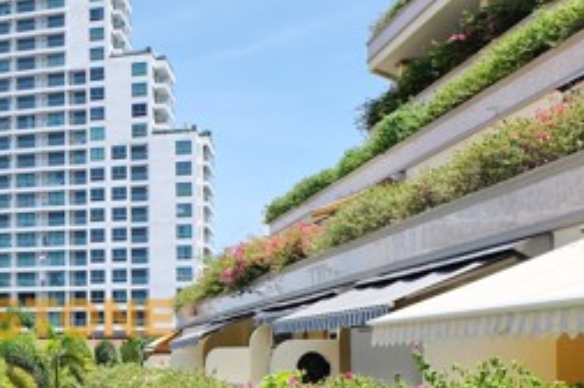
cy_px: 335
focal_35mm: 57
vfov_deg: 23.2
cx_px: -99
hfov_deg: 30.4
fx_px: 923
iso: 200
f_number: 8
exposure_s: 1/400
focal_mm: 16
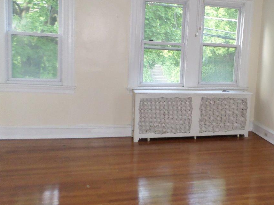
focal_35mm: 42
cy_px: 92
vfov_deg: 34.3
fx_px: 332
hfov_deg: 42.9
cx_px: 216
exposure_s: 1/30
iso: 240
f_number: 2.5
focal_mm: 4.5
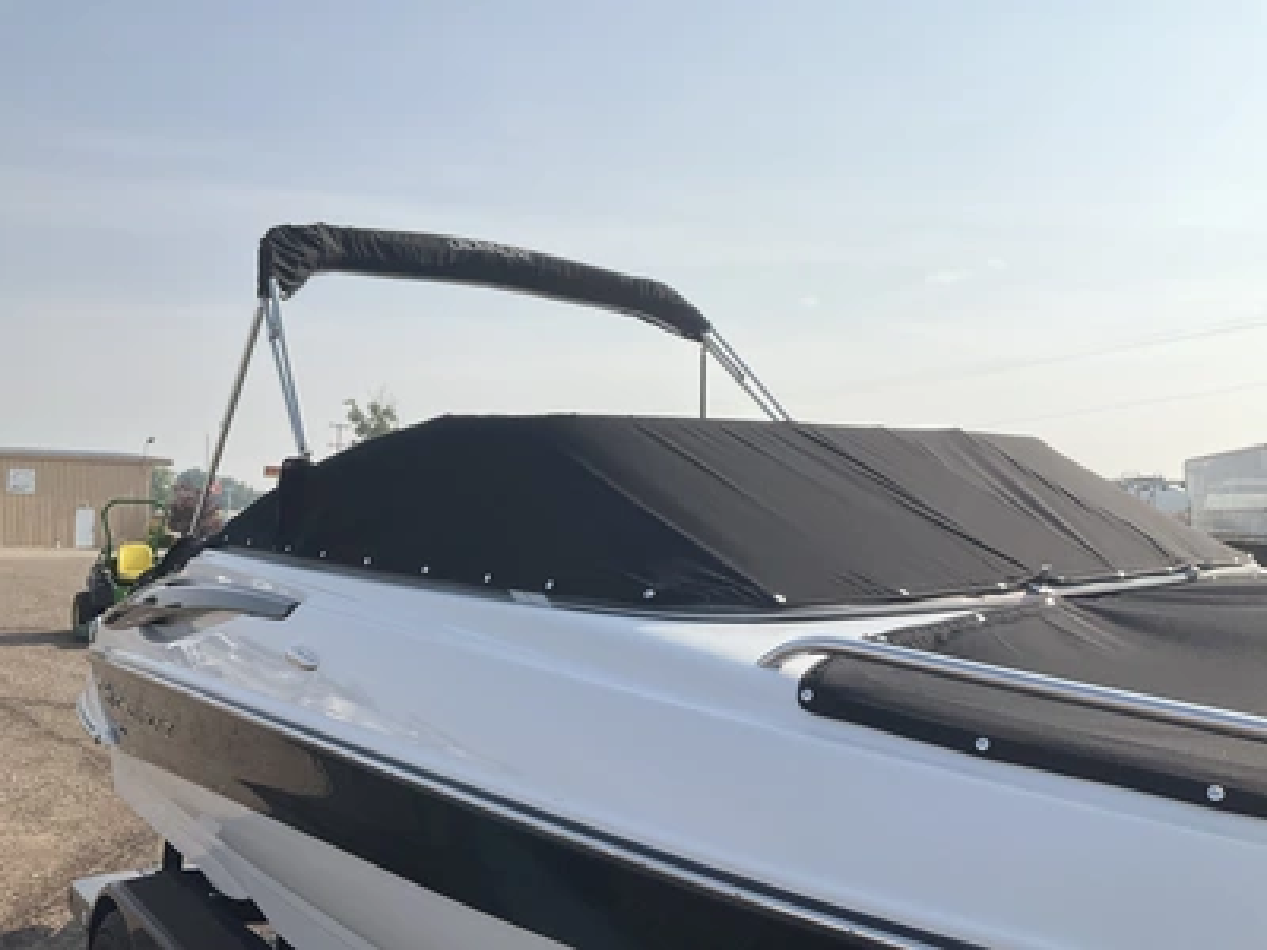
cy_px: 475
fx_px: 1061
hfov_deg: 61.7
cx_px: 634
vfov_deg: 48.2
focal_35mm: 29
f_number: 1.8
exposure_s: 1/4065
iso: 25
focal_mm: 3
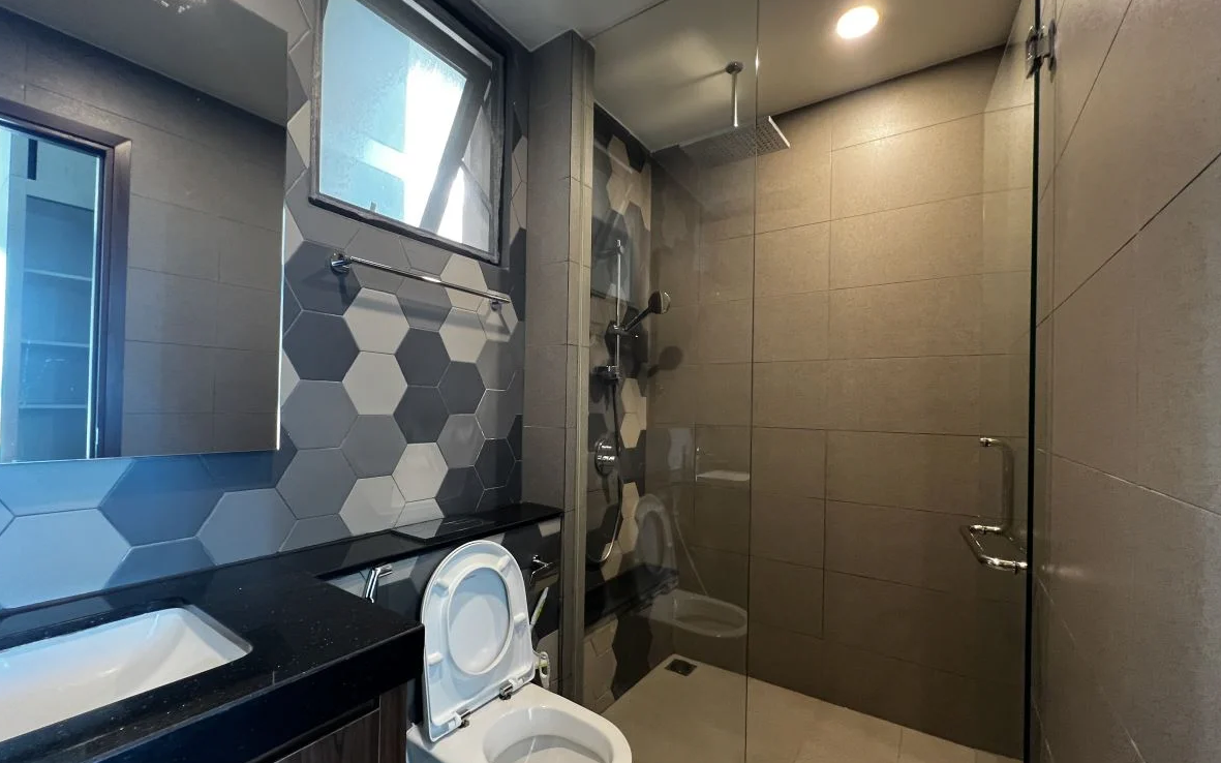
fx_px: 466
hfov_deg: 105.3
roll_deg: -0.9
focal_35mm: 14
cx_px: 606
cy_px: 407
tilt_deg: +0.0
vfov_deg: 78.5
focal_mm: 1.57
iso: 320
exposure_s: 1/50
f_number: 1.8
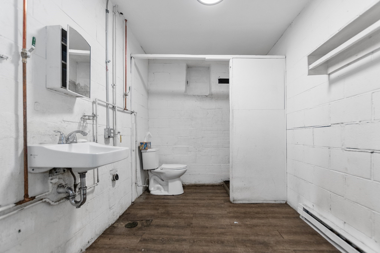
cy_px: 126
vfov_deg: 77.3
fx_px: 158
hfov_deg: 100.4
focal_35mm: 15
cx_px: 190
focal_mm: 10
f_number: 4
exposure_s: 1/80
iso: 640
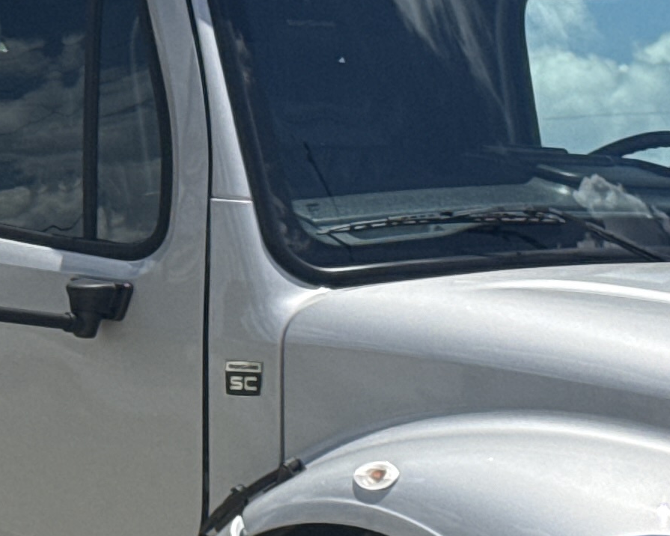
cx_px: -46
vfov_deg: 7.3
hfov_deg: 9.1
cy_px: 142
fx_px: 4184
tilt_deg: +5.0
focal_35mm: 211
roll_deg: -0.8
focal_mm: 6.76
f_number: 1.78
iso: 80
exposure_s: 1/6536
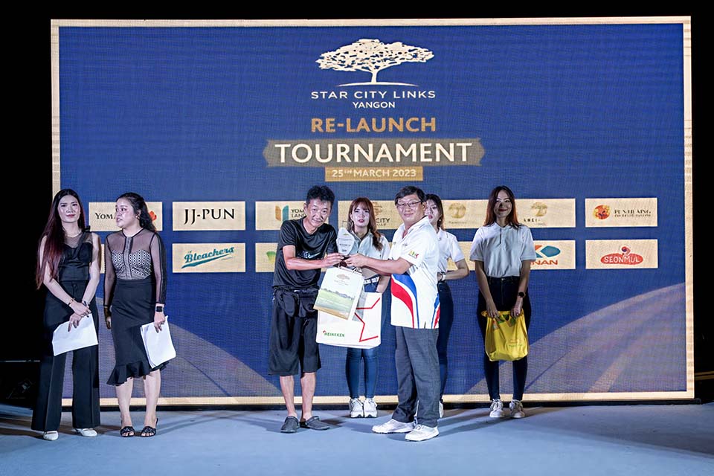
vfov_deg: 37.9
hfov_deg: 54.4
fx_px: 694
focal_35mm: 35
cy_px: 238
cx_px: 357
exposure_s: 1/200
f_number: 3.5
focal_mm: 35
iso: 800
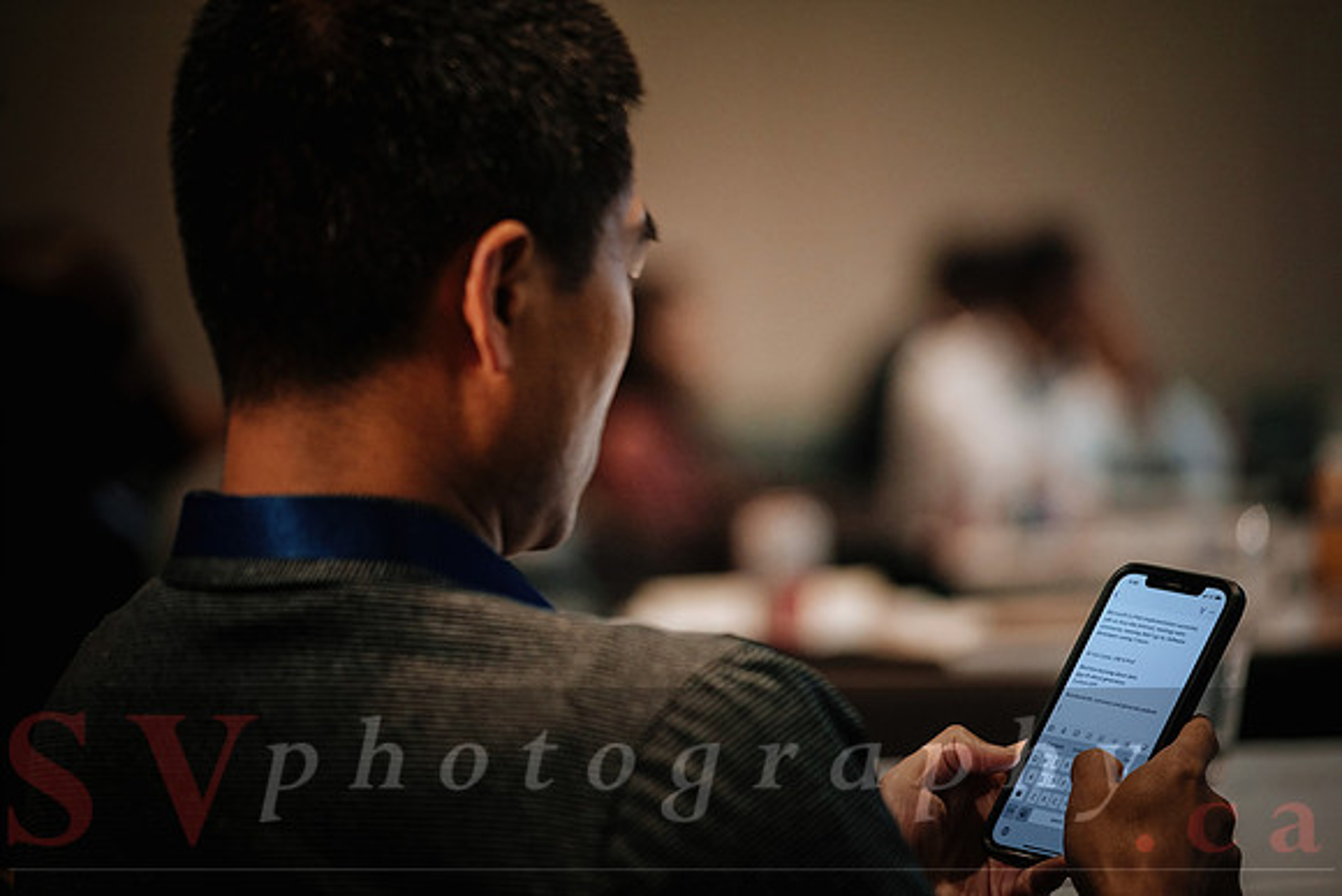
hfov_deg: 9.8
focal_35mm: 210
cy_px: 448
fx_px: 7830
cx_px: 671
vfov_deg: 6.5
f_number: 2.8
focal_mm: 140
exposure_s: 1/100
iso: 800
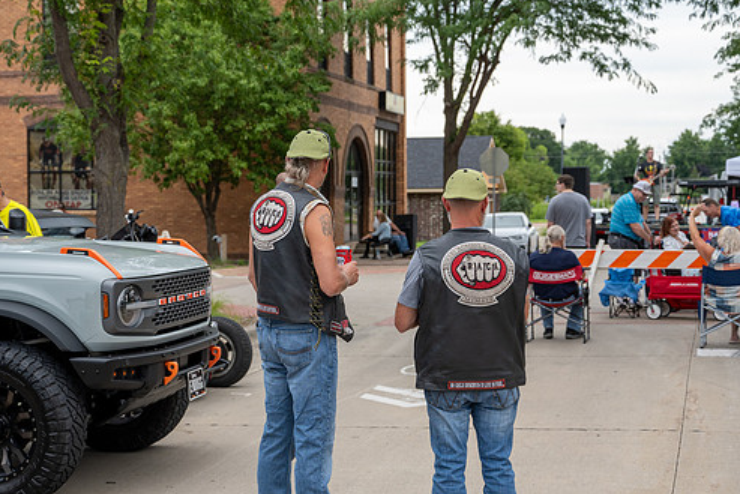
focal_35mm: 67
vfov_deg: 20.3
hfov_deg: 30.1
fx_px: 1378
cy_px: 221
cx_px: 348
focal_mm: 57
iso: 320
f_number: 4.5
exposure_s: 1/200
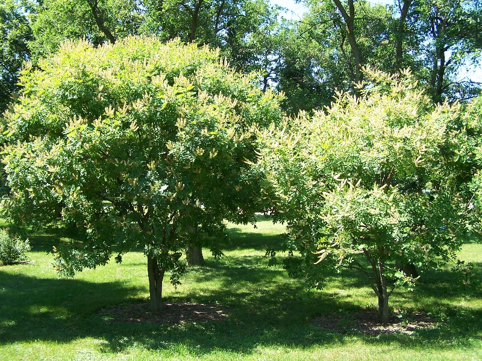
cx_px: 241
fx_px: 557
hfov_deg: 46.8
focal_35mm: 40
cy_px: 180
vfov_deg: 36.0
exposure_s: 1/200
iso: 80
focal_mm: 6.7
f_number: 2.8
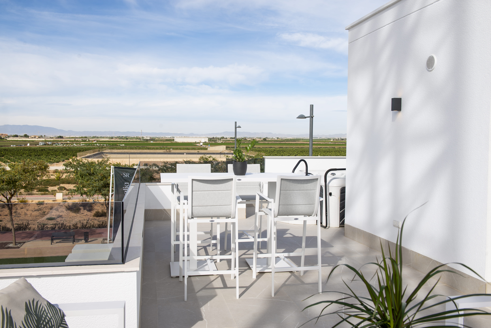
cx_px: 246
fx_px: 437
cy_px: 164
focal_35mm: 32
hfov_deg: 58.7
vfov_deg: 41.1
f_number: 9
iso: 100
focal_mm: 32
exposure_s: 1/160
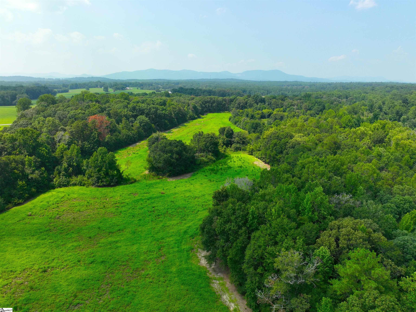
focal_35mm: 24
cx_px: 208
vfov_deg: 56.8
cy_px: 156
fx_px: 288
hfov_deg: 71.6
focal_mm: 12.29
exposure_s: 1/160
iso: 100
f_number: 2.8
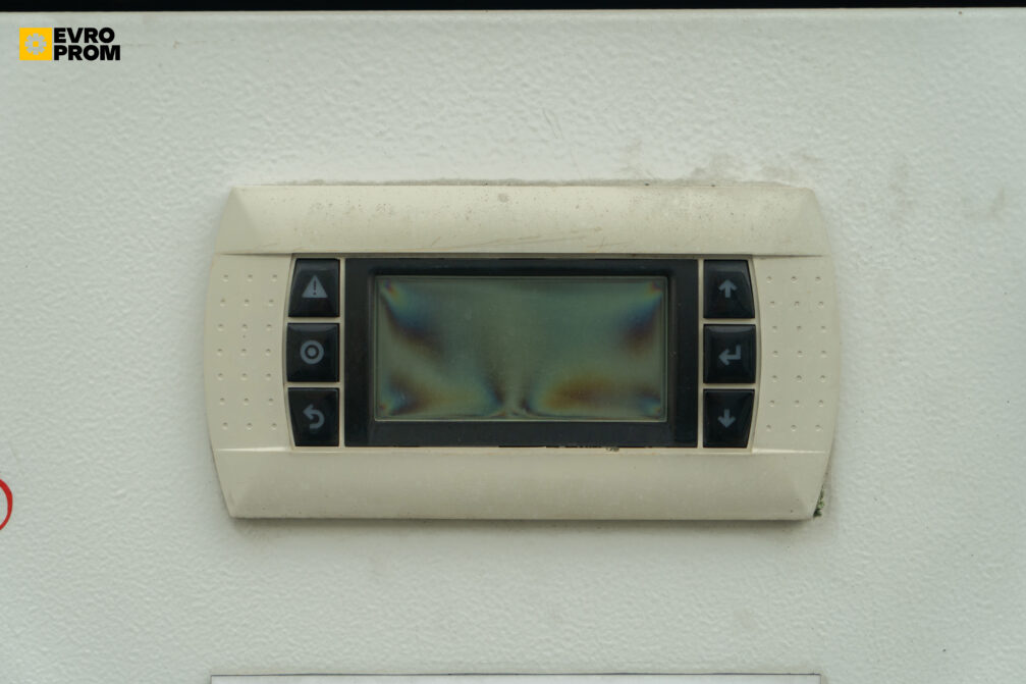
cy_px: 340
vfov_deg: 23.0
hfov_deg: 33.9
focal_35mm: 59
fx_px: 1681
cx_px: 505
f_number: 4.5
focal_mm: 58
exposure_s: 1/250
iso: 500
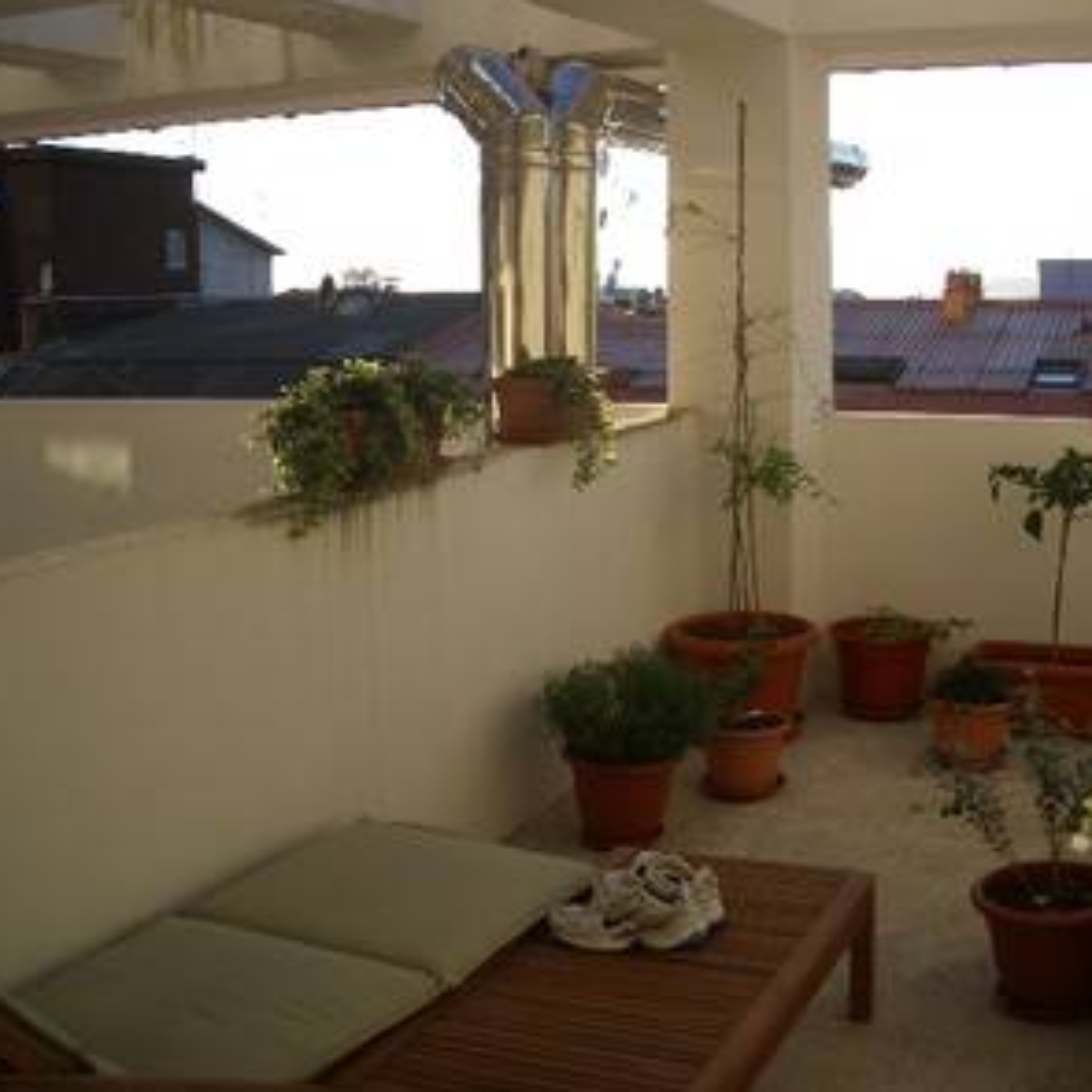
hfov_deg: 39.6
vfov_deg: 40.0
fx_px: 1499
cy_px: 544
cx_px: 718
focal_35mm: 42
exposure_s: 1/640
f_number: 2.6
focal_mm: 5.8
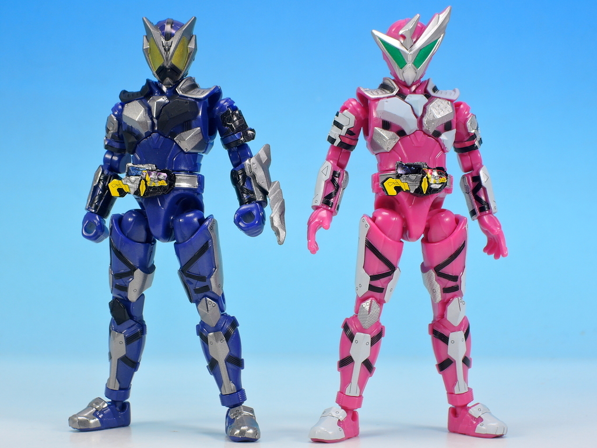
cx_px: 298
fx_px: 1811
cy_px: 224
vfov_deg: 14.1
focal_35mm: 105
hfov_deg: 18.7
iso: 80
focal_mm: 22.4
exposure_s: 1
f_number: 7.3
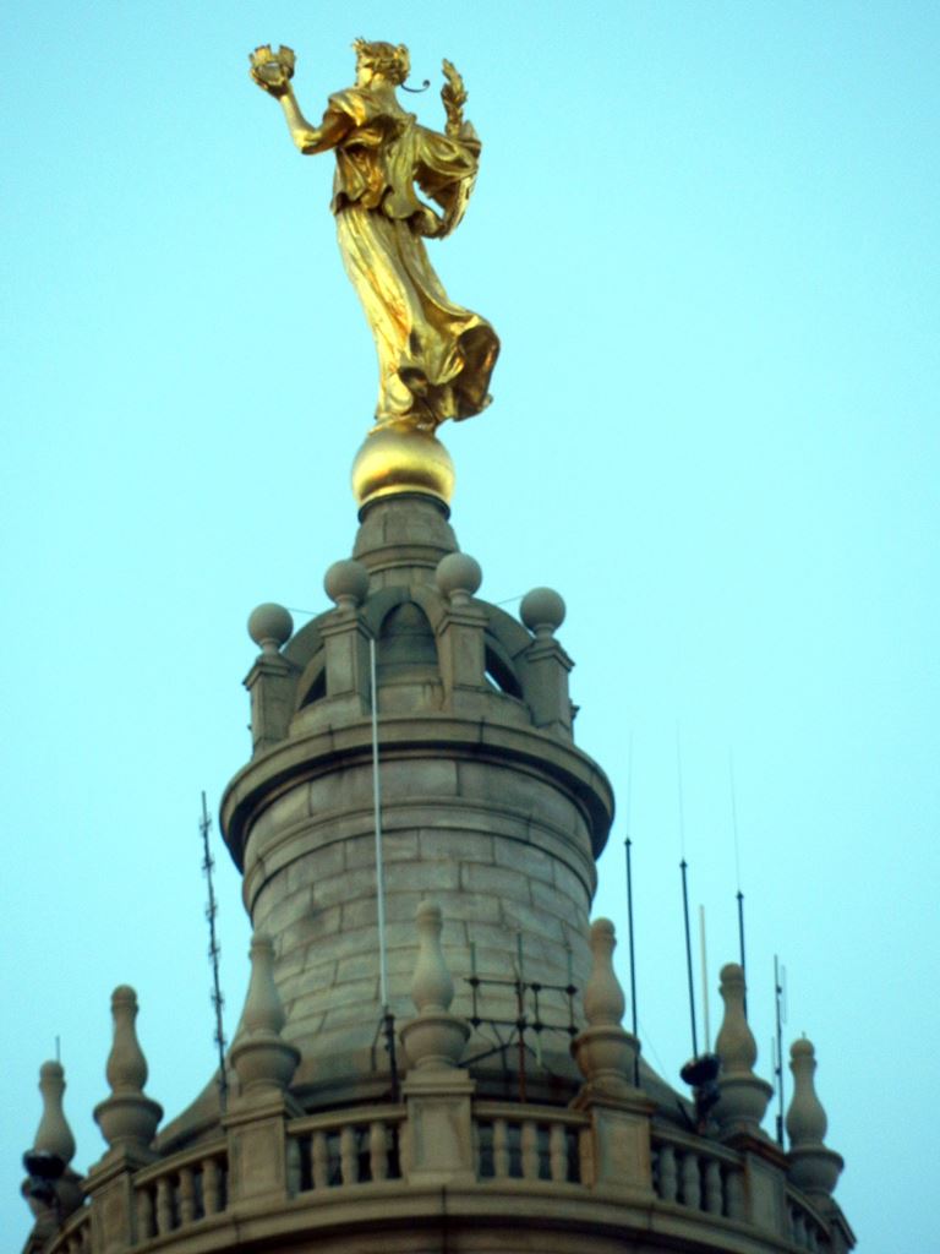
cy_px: 627
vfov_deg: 2.7
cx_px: 470
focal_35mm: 732
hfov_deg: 2.0
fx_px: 26503
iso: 250
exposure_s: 1/125
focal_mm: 130.2
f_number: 5.7
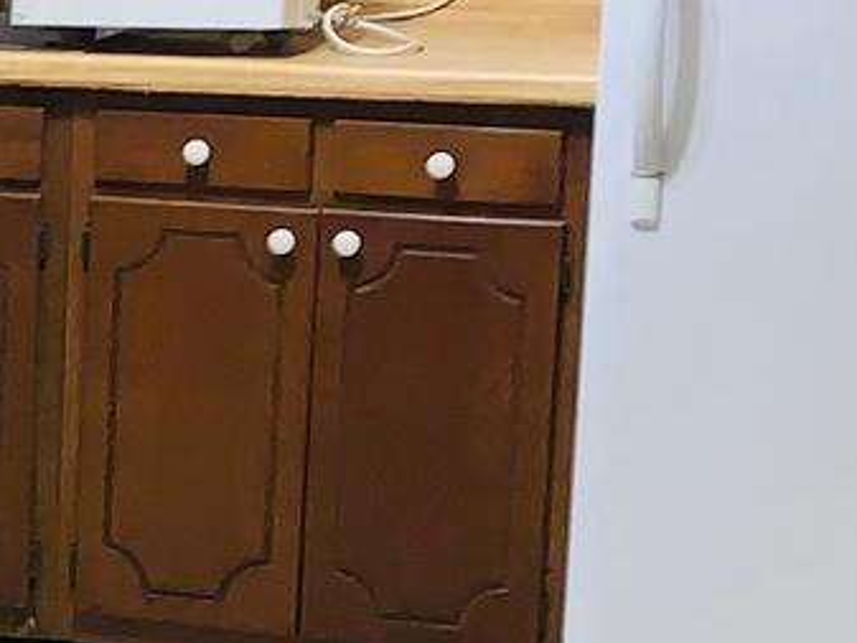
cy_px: 567
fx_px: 3913
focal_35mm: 158
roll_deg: -0.4
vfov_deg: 9.4
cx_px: -753
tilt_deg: -12.5
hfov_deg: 11.5
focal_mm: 4.25
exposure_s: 1/15
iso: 64
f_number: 1.8
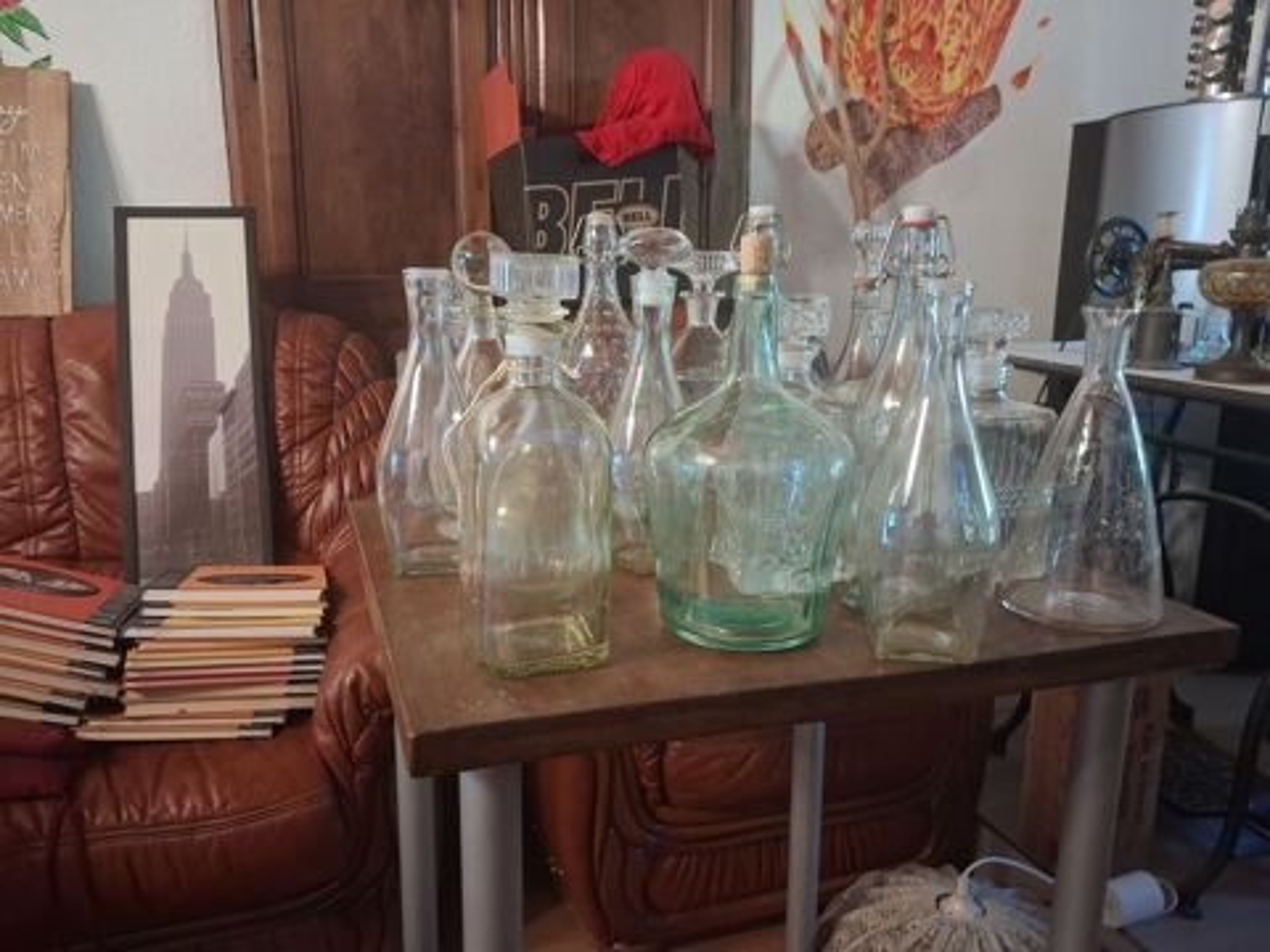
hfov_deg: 65.3
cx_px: 635
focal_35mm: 27
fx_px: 991
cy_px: 476
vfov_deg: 51.4
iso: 640
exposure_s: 1/25
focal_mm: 4
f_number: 1.8
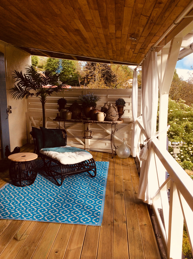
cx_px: 96
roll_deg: -1.1
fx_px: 239
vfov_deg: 56.9
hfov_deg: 44.1
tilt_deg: -7.4
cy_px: 130
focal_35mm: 32
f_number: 2.4
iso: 32
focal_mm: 3.3
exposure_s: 1/371
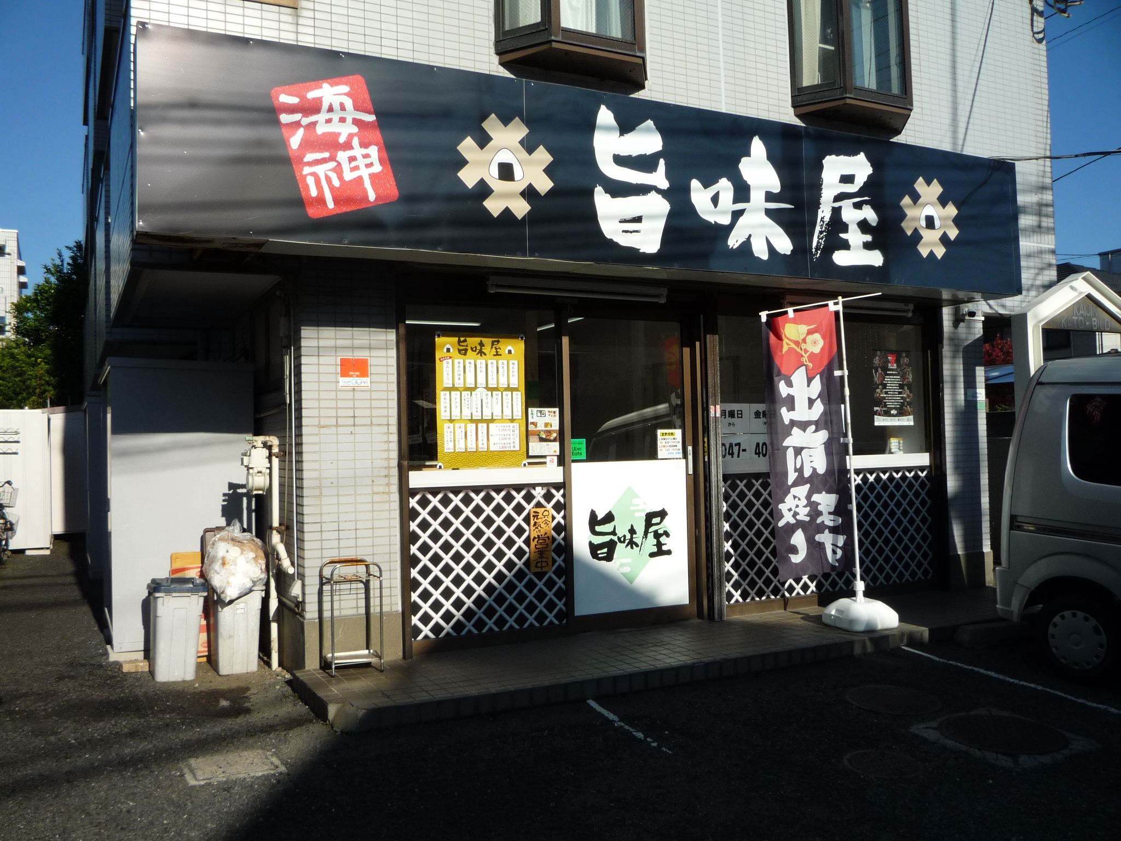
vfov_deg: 46.8
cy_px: 420
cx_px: 560
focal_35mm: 30
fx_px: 972
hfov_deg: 60.0
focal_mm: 5.2
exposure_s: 1/400
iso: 100
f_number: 5.6
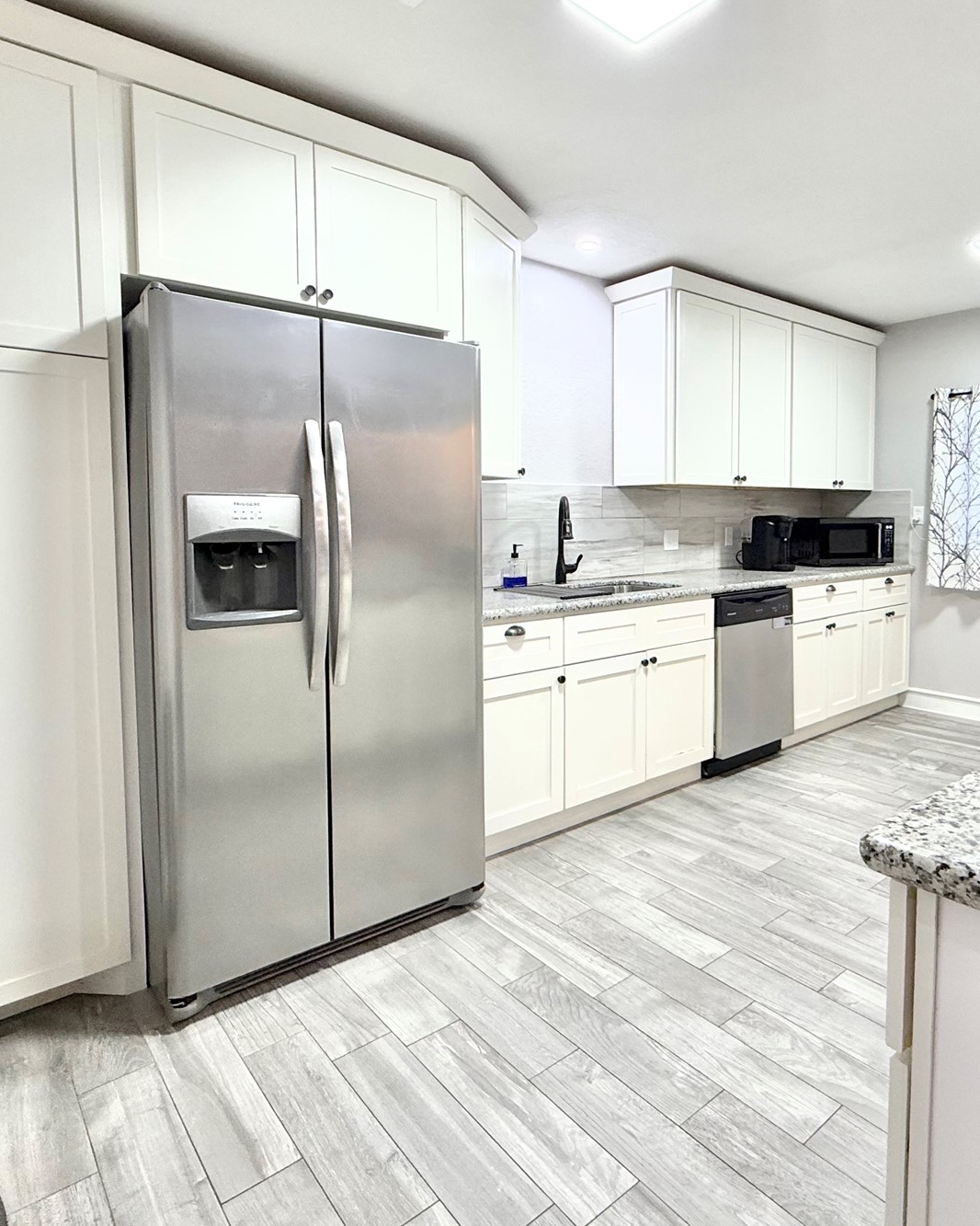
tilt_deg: -3.0
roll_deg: +0.2
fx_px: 762
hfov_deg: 65.1
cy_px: 561
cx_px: 569
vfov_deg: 77.5
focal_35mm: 21
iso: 200
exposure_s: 1/60
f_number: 2.2
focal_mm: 2.22
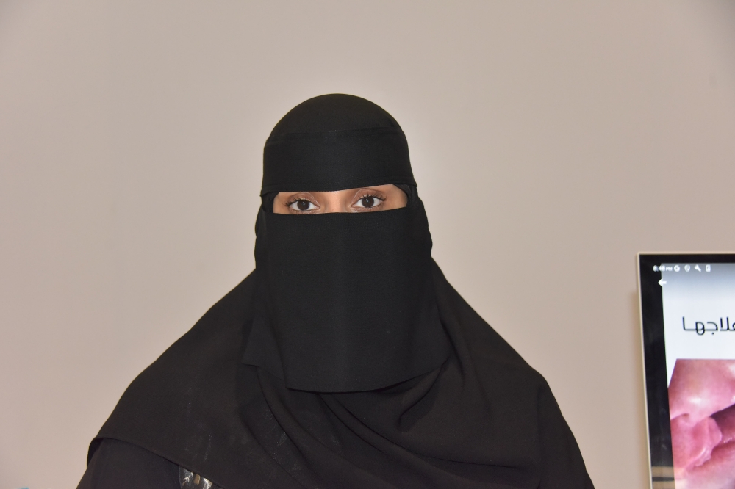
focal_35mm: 65
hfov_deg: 31.0
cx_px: 368
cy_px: 244
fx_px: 1327
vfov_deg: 20.9
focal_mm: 65
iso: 4500
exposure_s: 1/200
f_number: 4.8
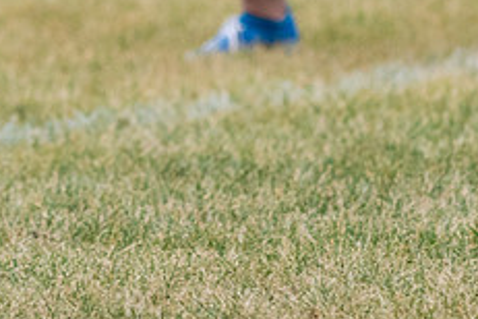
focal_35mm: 1448
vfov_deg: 0.9
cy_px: 6
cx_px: 109
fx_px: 19225
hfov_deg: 1.4
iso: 800
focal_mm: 300
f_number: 5.6
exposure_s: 1/2000
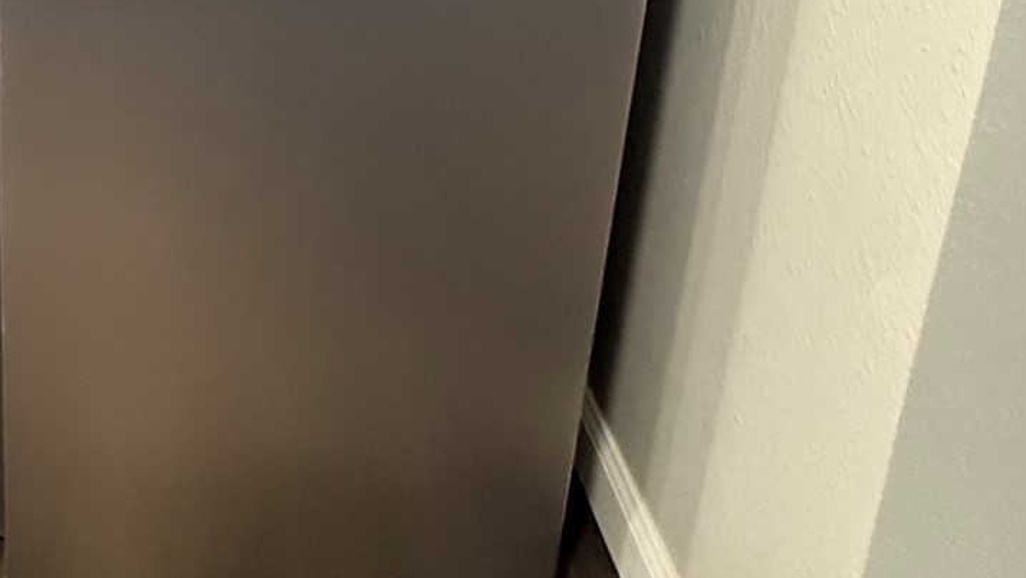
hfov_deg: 42.8
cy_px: -523
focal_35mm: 41
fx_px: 1116
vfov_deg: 19.5
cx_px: 10
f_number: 2.2
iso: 640
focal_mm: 2.22
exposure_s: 1/60
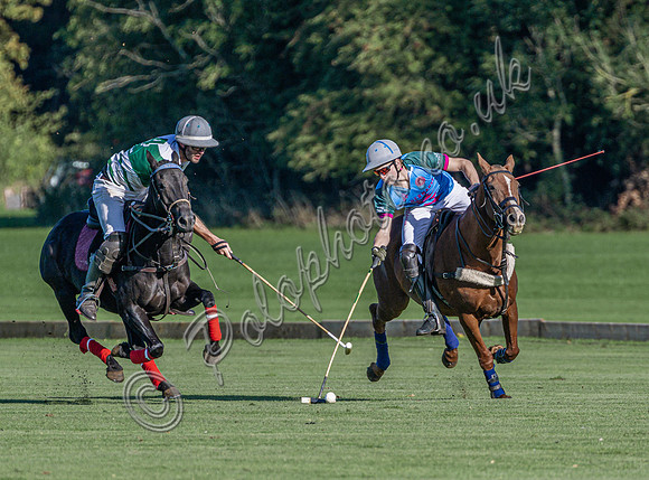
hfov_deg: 2.5
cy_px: 350
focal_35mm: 810
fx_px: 15117
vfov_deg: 1.8
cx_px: 338
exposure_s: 1/2000
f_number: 5.6
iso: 400
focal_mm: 400
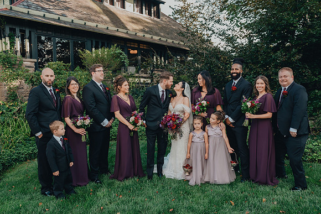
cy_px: 107
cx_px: 160
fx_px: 259
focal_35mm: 29
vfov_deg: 45.0
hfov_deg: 63.6
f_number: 5.6
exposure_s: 1/200
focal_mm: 29
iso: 500
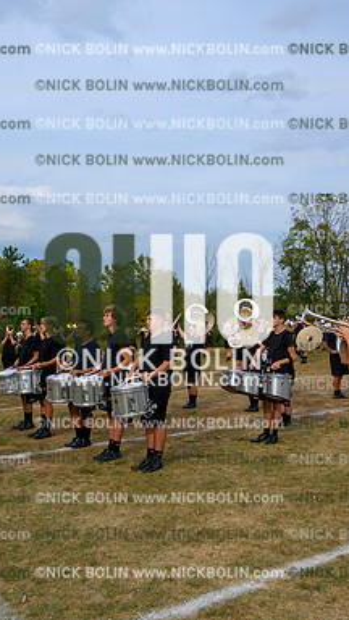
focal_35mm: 38
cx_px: 158
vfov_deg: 52.8
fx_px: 625
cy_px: 310
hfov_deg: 31.2
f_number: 4.5
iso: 200
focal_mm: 24
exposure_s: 1/1600
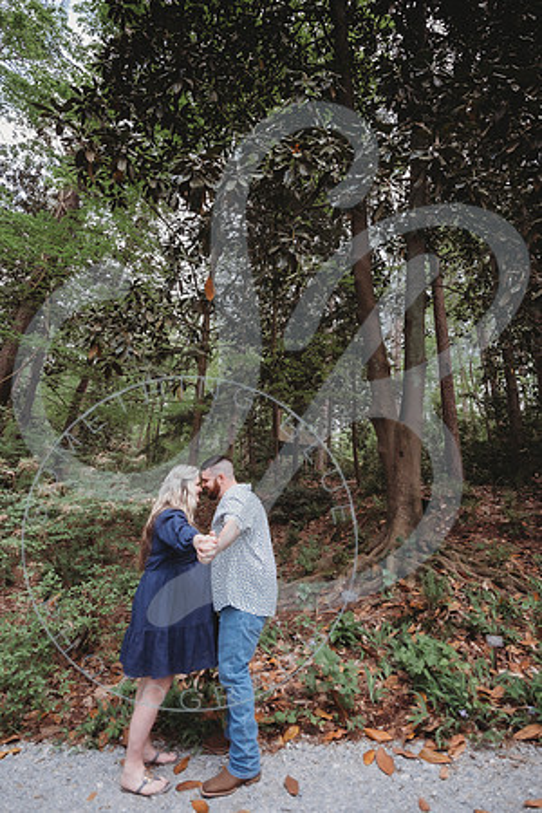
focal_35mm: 17
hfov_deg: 70.4
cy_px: 406
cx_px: 271
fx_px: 384
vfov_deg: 93.3
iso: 200
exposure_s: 1/320
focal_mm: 17
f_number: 2.8
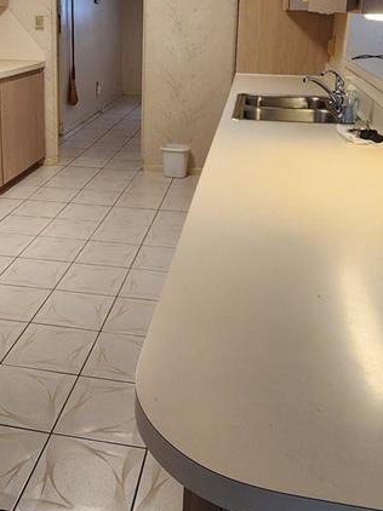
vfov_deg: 48.6
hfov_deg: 38.3
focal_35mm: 37
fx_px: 546
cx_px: 136
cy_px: 139
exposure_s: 1/60
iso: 160
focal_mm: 2.2
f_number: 2.2
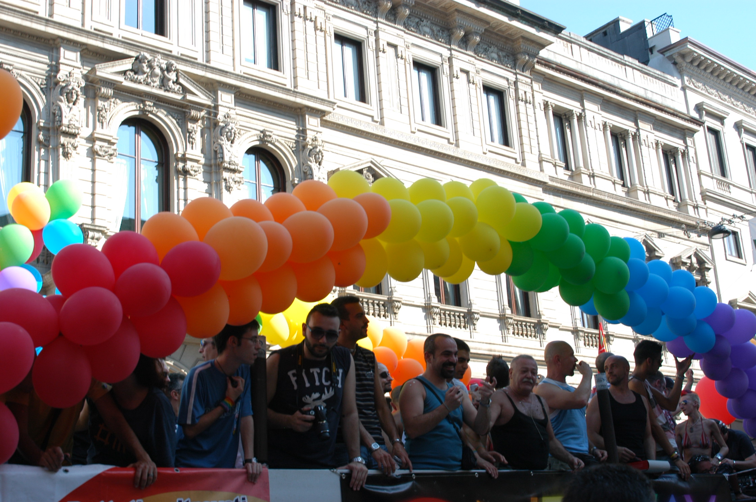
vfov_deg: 28.0
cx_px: 378
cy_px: 251
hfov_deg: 41.2
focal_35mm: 48
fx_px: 1007
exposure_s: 1/200
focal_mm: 32
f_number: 6.3
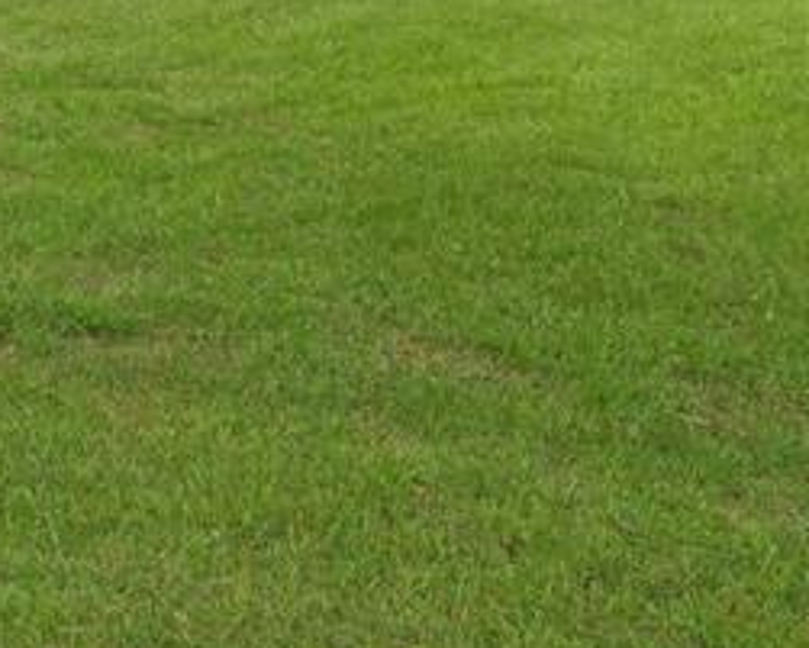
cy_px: -219
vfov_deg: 26.9
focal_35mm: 46
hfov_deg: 22.7
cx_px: -635
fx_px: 1102
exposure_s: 1/160
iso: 640
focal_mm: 12
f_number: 8
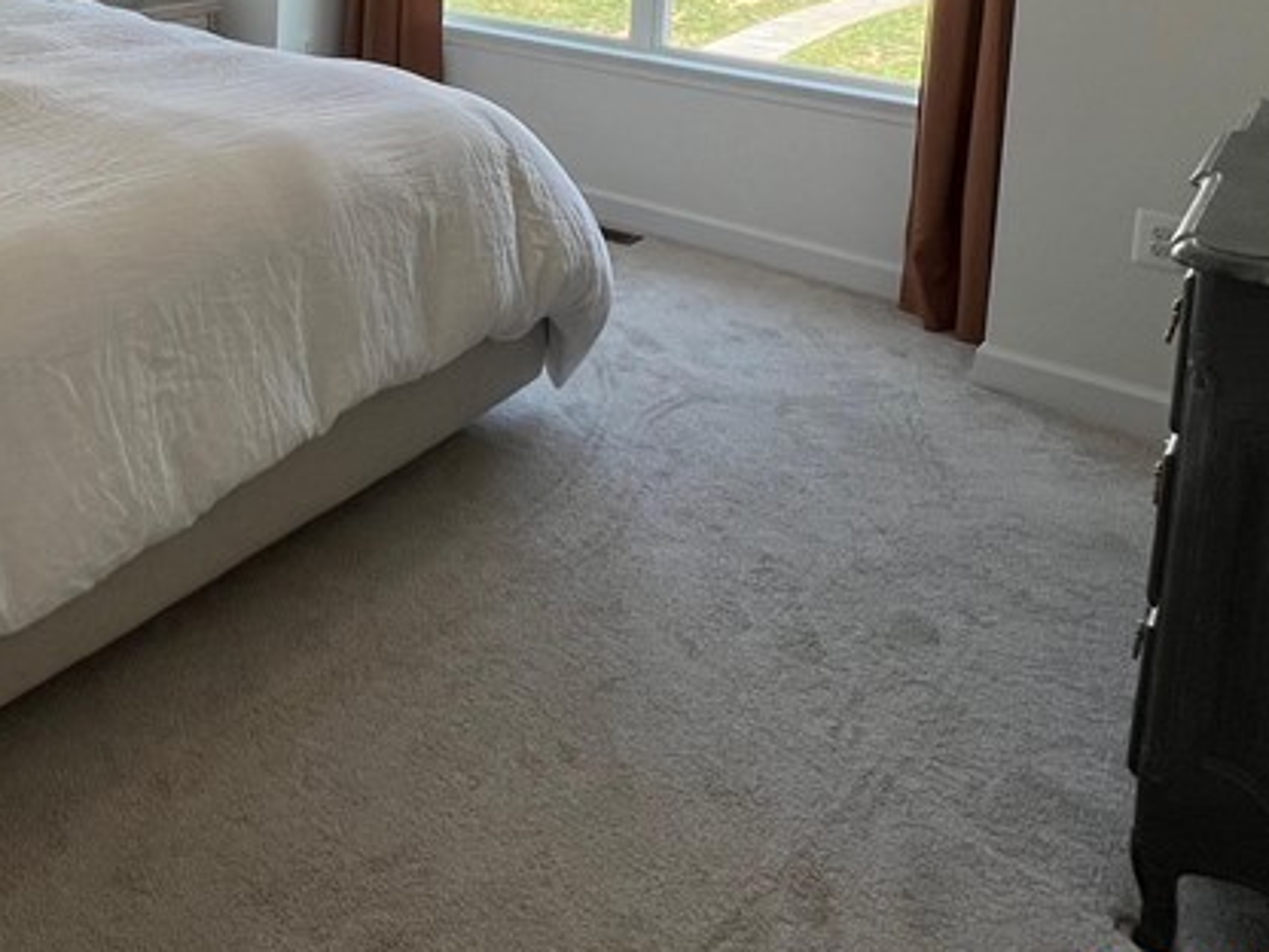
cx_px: 143
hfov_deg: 50.8
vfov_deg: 37.3
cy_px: -85
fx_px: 1173
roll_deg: -1.9
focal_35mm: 32
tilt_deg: -4.0
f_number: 1.8
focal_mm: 1.57
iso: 40
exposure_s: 1/99
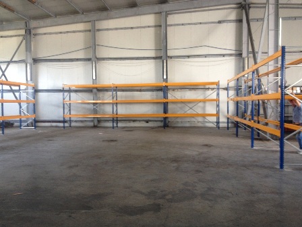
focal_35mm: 35
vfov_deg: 40.7
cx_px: 151
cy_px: 114
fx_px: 305
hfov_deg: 52.6
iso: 80
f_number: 2.4
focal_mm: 4.28
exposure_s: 1/20
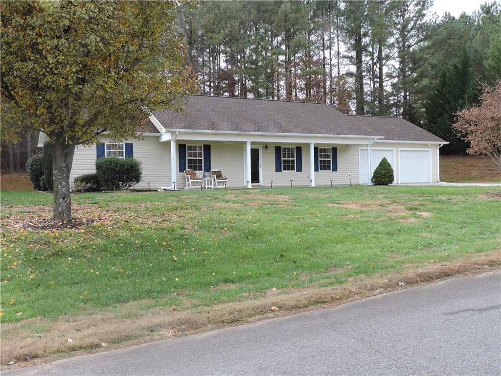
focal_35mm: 35
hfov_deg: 52.6
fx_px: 507
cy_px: 188
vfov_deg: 40.7
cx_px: 250
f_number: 3.3
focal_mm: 6.2
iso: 100
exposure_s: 1/200
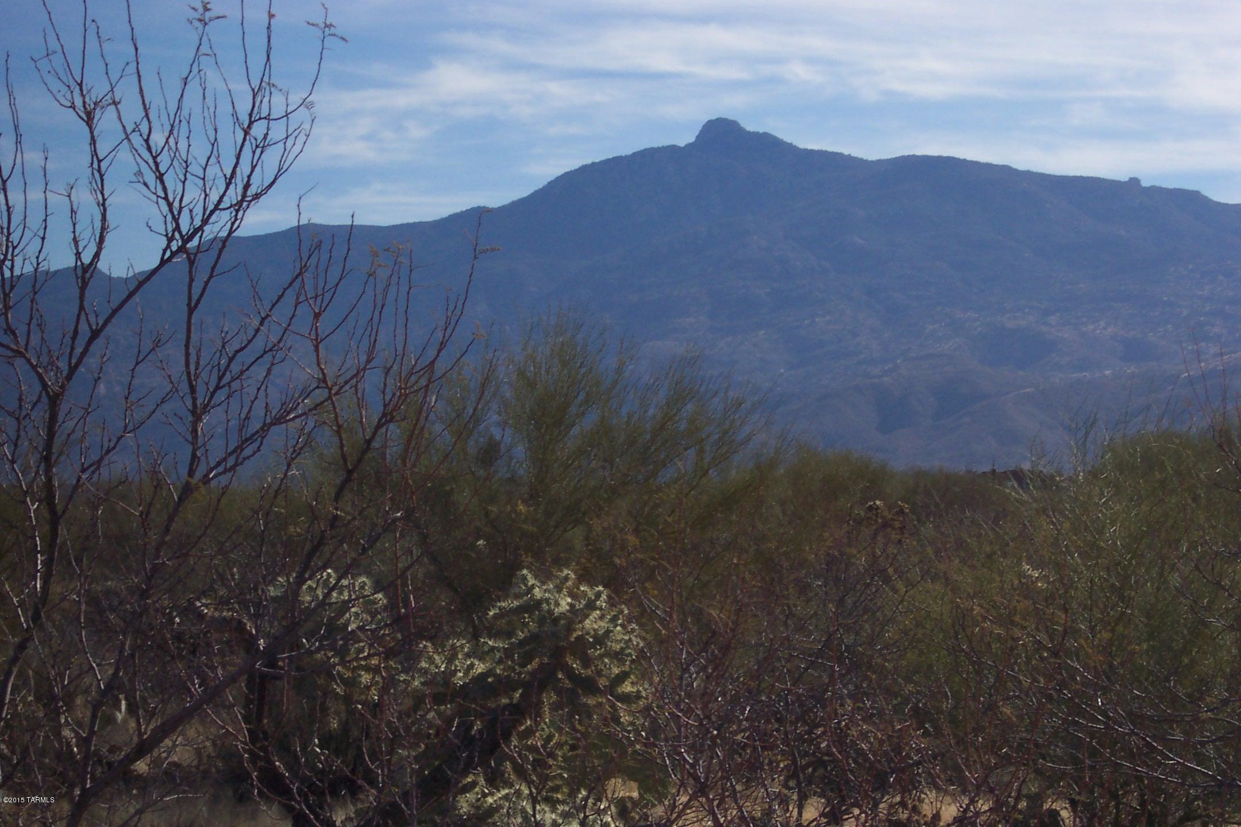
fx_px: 3930
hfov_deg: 17.9
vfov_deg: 12.0
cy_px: 414
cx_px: 620
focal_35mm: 114
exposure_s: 1/500
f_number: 8
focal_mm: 24
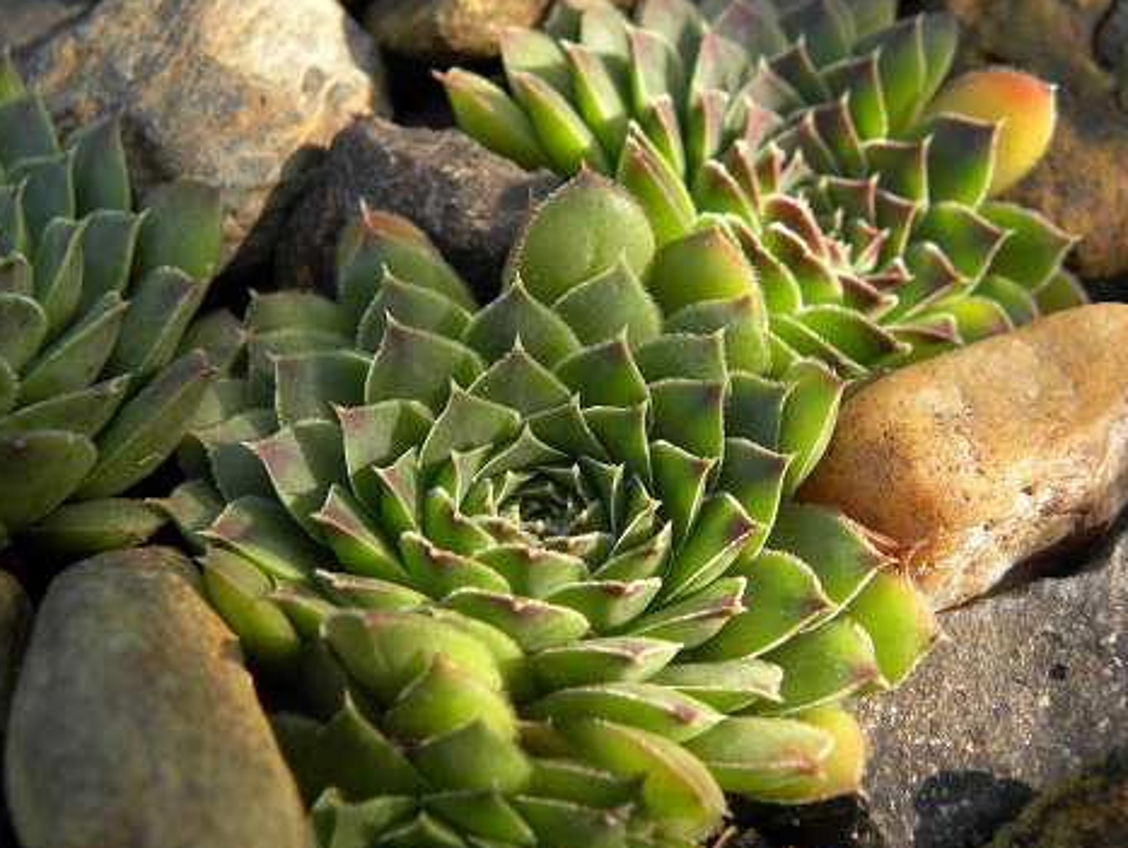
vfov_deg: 37.8
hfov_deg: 48.9
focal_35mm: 38
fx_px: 1239
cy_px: 430
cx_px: 568
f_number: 3.2
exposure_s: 1/200
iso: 100
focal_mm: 6.6
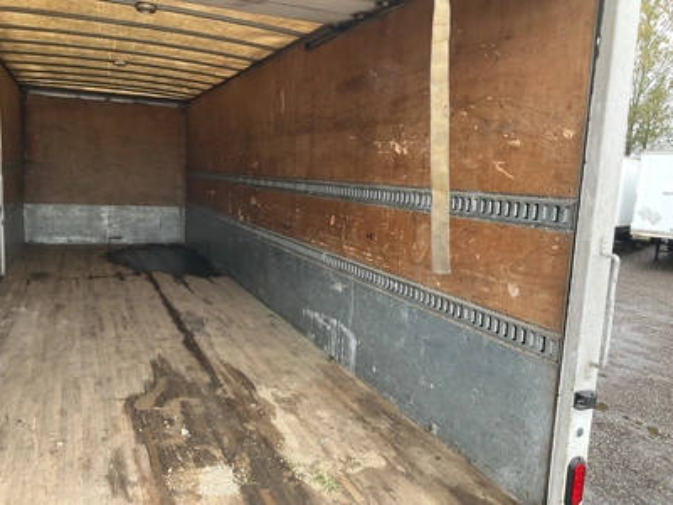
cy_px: 252
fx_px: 564
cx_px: 336
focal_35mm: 29
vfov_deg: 48.2
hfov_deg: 61.7
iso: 40
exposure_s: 1/122
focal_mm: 3
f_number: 1.8
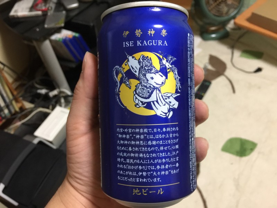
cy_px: 104
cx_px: 138
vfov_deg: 48.2
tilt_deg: -48.7
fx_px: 232
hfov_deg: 61.7
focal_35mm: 29
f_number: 2.2
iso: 100
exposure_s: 1/15
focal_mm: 4.15
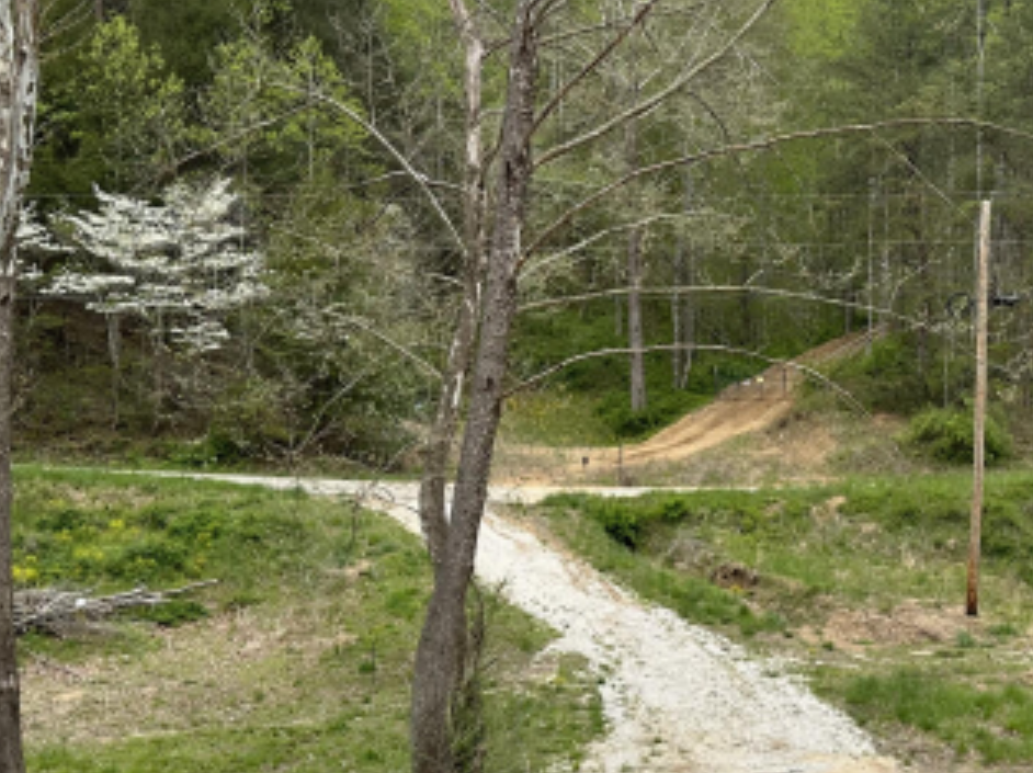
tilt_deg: -1.9
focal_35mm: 51
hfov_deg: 36.6
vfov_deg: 28.5
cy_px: 461
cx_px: 781
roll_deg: -0.5
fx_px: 1521
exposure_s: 1/1541
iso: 80
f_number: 1.78
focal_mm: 6.86
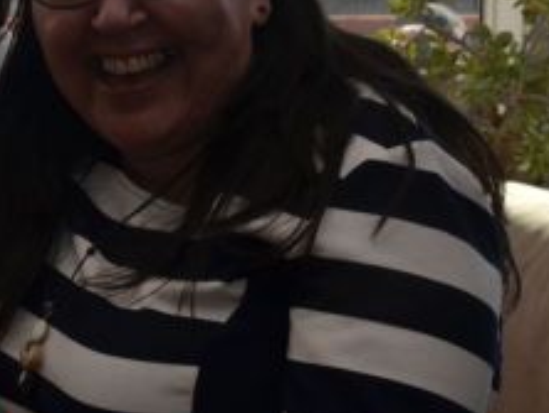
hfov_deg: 16.5
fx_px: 1810
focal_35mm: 114
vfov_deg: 13.0
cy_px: 156
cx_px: -106
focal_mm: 22
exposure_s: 1/160
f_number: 6.3
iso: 100
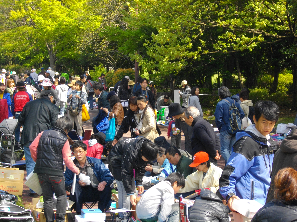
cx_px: 148
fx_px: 824
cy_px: 111
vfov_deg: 15.4
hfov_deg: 20.4
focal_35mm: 96
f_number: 5.2
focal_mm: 17.1
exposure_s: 1/160
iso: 132
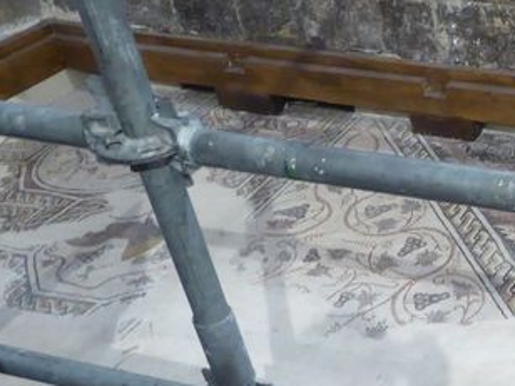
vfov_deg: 22.6
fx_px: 967
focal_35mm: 65
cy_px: 232
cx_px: 644
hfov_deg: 26.1
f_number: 3.3
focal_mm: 4.3
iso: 400
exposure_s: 1/13
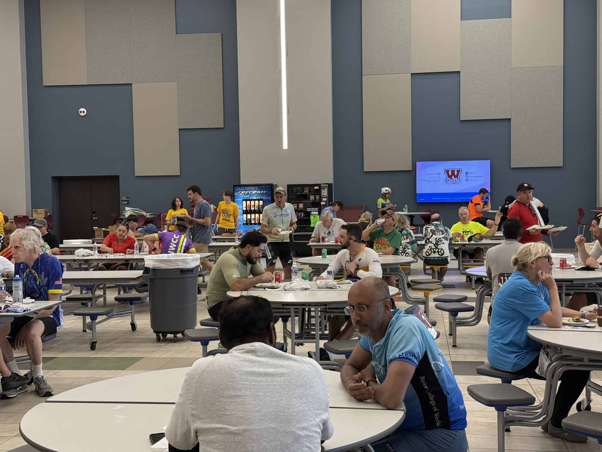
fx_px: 835
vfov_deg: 30.3
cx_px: 301
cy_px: 226
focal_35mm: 48
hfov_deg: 39.7
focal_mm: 6.8
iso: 250
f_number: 1.8
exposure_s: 1/150
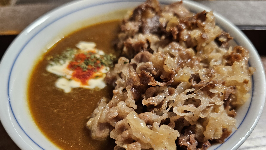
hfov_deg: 71.9
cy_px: 97
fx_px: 183
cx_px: 133
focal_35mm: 26
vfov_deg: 43.9
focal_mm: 6.3
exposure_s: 1/75.9
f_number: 1.7
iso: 200
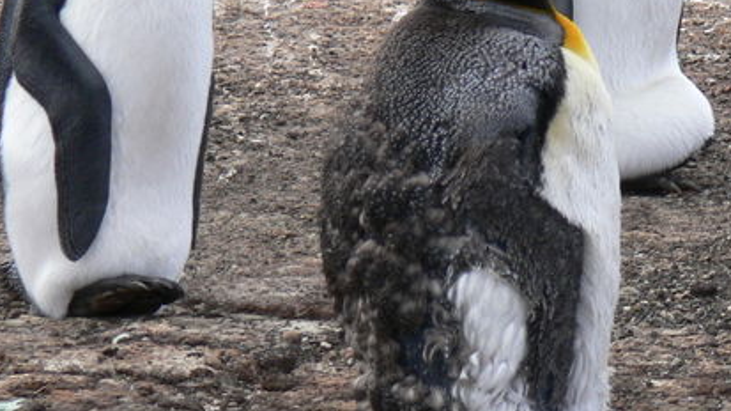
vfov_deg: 1.8
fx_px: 13157
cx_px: 499
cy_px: 168
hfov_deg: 3.2
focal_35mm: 679
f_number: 5.6
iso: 80
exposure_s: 1/125
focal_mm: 53.5
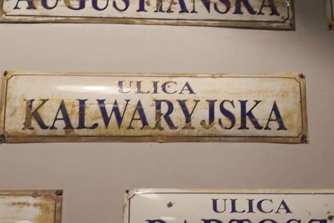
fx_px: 1002
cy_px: 61
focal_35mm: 108
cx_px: 258
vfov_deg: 12.6
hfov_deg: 18.8
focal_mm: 18
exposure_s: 1/30
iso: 1250
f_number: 3.5
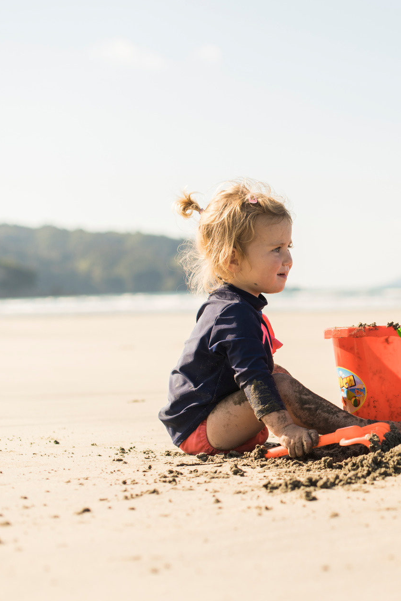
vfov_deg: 26.7
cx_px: 428
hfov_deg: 17.4
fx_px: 1270
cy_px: 299
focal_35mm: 76
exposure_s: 1/1600
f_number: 3.2
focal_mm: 50
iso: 64
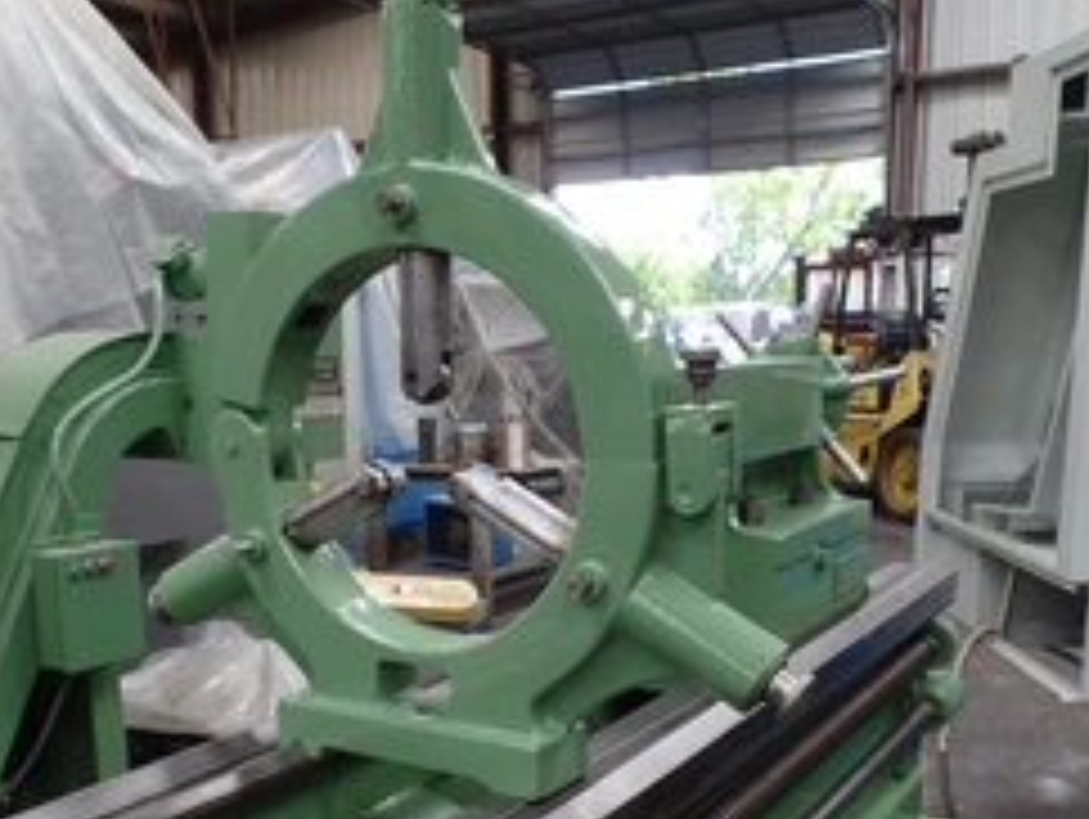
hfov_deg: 48.9
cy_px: 598
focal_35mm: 38
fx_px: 1197
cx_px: 531
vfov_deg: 37.0
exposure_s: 1/45
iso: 80
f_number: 3.2
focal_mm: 4.1
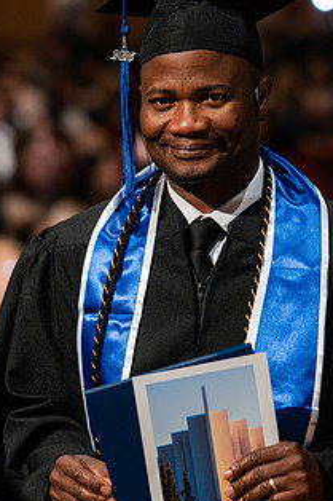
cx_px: 124
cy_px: 172
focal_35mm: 212
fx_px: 2945
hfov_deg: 6.5
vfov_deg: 9.7
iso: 2000
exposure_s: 1/250
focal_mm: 85
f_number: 2
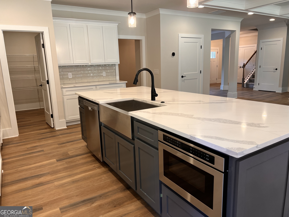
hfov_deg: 67.3
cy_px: 108
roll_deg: +2.3
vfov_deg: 53.1
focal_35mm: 26
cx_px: 144
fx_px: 217
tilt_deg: -11.0
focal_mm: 5.7
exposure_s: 1/60
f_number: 1.5
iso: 80
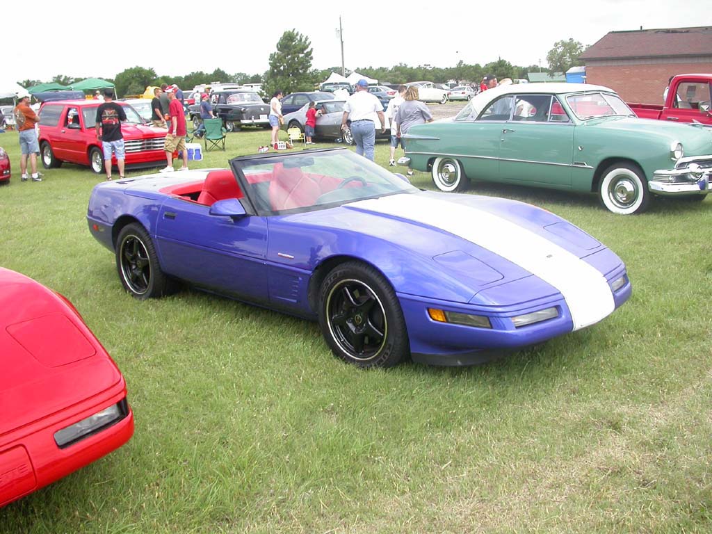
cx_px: 356
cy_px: 267
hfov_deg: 49.0
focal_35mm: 38
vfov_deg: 37.7
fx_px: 782
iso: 100
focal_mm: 7.85
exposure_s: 1/1000
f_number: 2.6
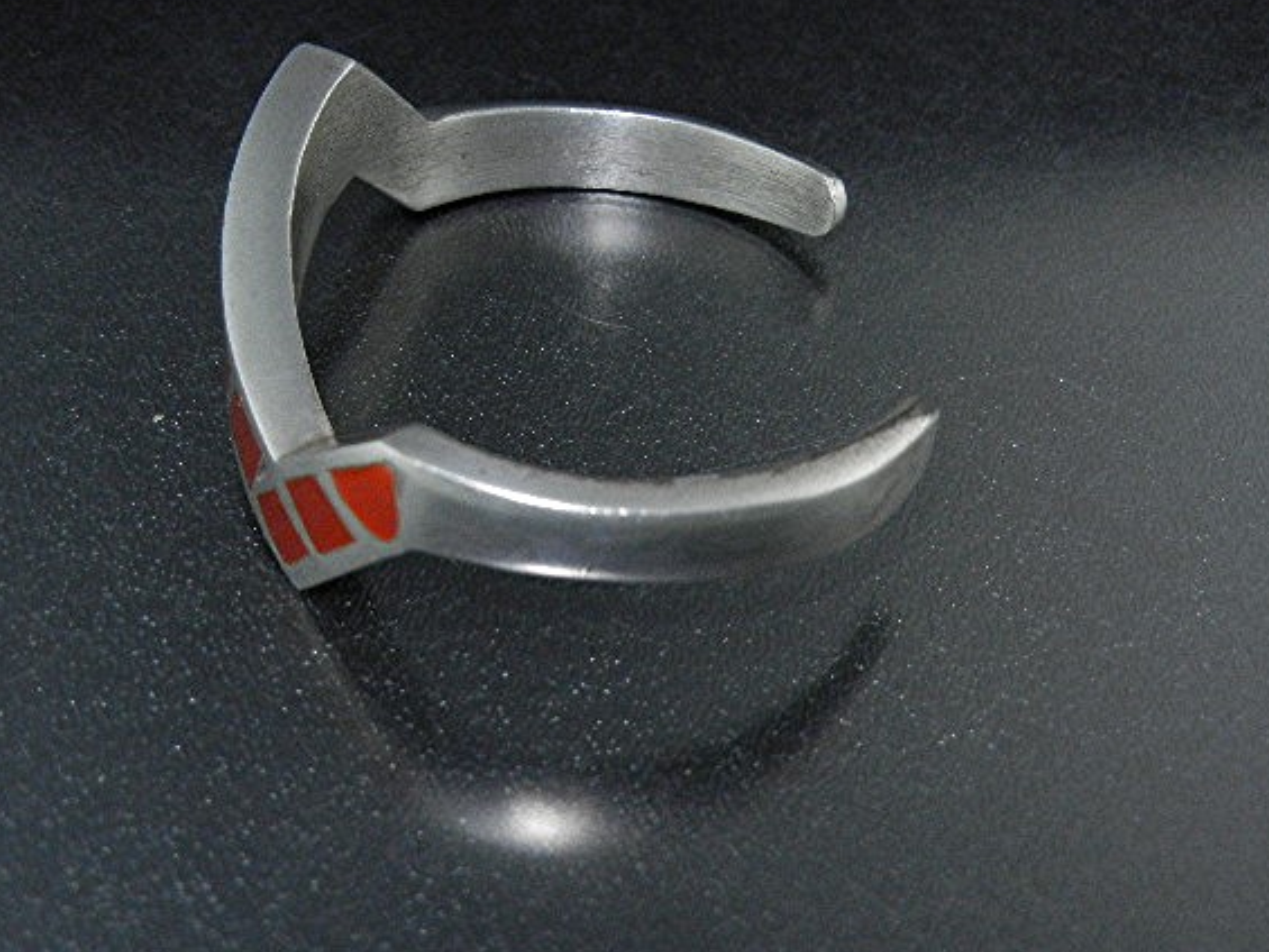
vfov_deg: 28.6
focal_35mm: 51
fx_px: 1870
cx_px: 584
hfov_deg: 37.5
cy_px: 431
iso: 800
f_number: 7.6
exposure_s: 1/30
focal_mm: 8.1
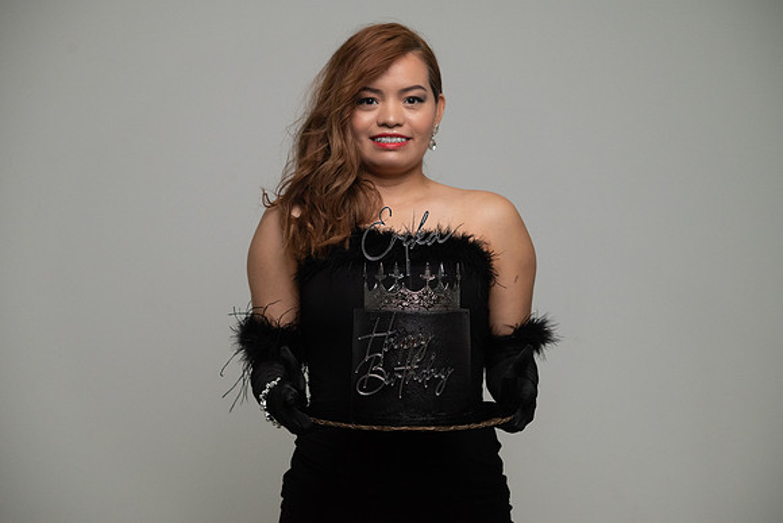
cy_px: 262
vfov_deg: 22.6
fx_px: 1305
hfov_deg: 33.4
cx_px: 392
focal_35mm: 60
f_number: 5.6
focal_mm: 60
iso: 3200
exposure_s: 1/500
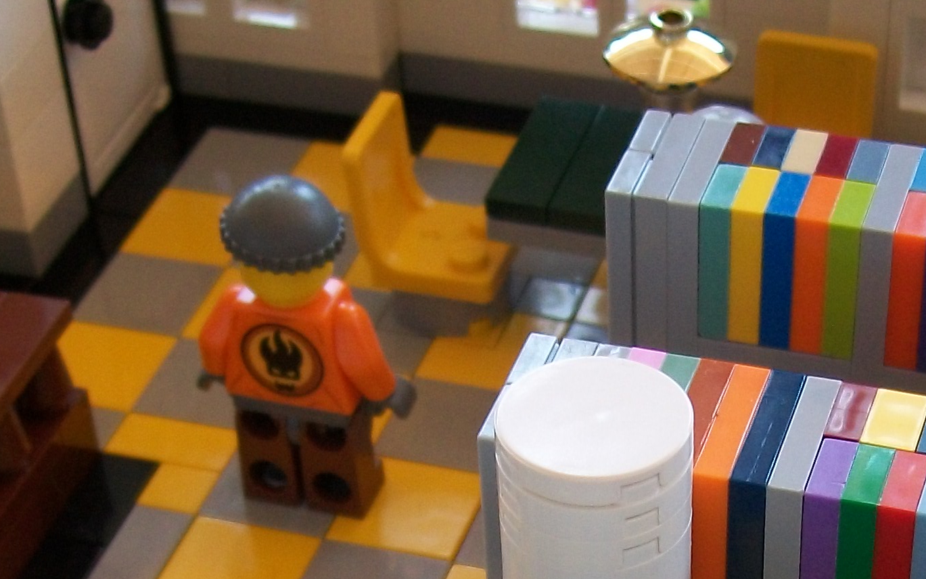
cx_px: 587
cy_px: 826
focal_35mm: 91
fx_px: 2296
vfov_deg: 13.6
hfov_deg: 22.7
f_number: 2.7
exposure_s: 1/125
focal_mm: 6
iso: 80
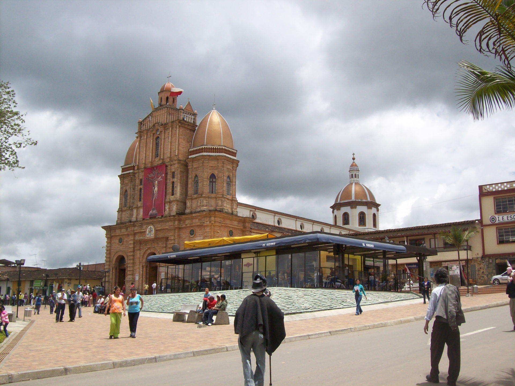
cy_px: 193
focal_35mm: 36
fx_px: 535
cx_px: 258
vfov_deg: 39.6
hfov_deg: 51.4
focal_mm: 6
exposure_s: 1/773
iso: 80
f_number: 4.8
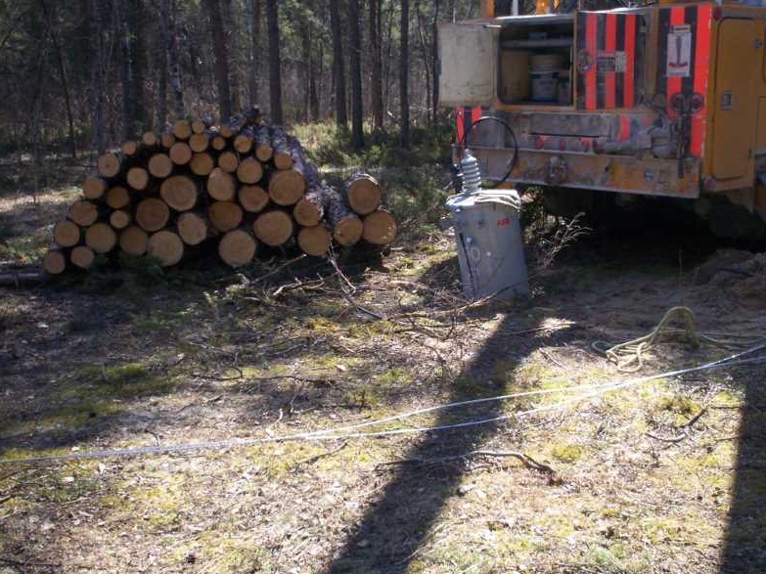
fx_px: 1018
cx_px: 438
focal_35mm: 46
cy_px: 289
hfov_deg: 41.1
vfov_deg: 31.5
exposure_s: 1/203
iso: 100
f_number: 4.5
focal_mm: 6
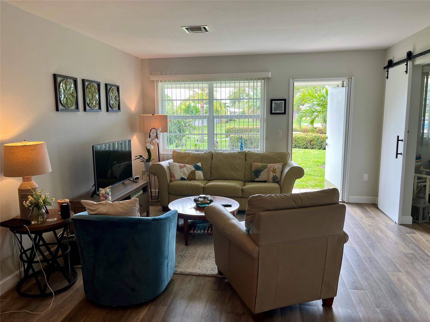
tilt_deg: -7.9
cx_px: 215
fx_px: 323
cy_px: 161
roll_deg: +0.4
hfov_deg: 67.3
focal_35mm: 26
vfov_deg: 53.1
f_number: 1.6
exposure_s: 1/120
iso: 64
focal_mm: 5.1
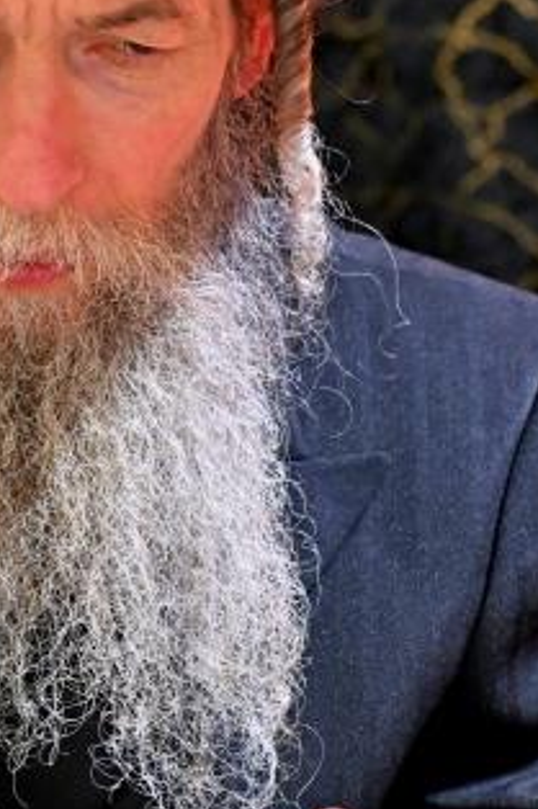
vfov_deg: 11.9
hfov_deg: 7.9
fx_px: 3882
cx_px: -97
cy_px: 304
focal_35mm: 173
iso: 1000
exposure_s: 1/250
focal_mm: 53
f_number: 4
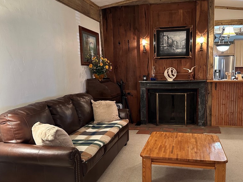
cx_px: 144
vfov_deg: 44.1
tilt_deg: -7.6
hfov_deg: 56.5
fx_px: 225
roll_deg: +0.6
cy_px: 99
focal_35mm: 32
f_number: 1.78
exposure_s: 1/60
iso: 500
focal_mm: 6.86
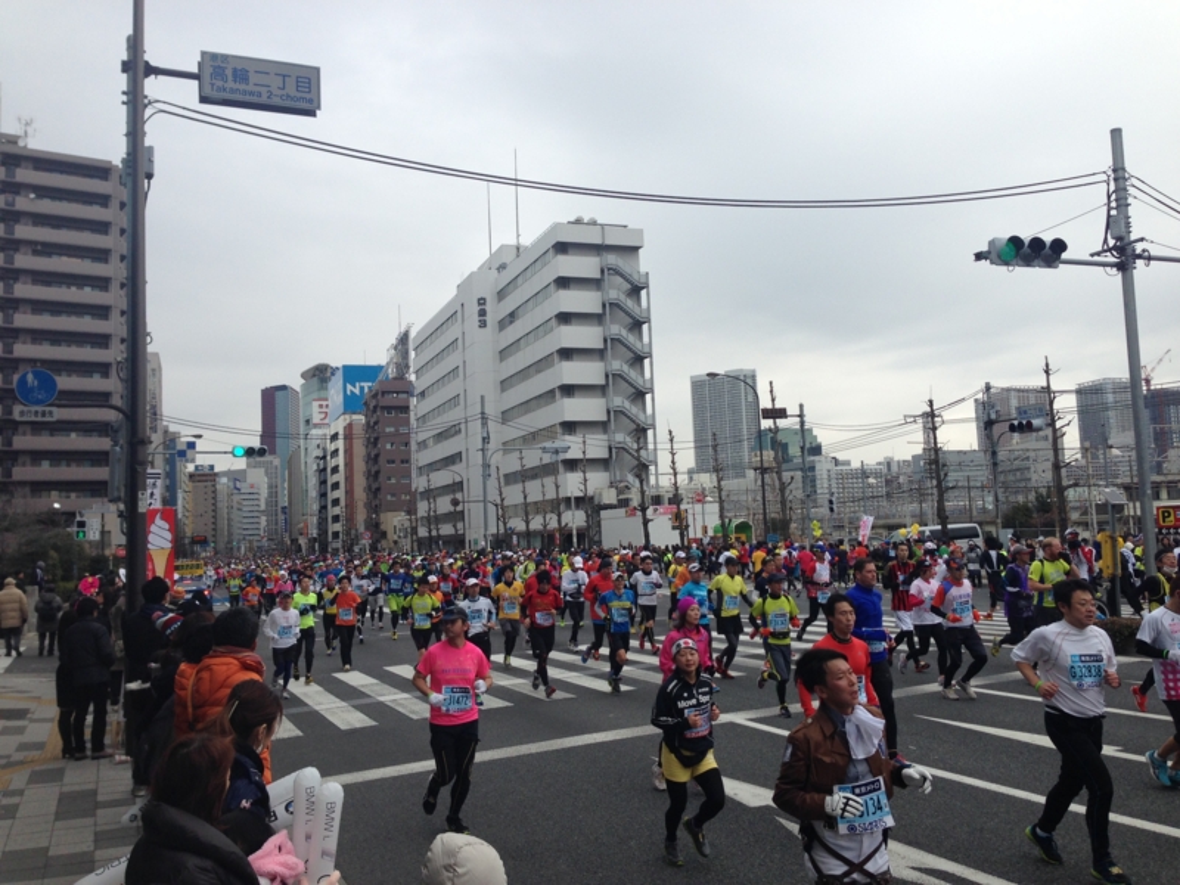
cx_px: 590
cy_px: 442
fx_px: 1125
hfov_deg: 55.4
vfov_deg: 42.9
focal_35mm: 33
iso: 50
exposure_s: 1/834
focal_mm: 4.12
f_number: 2.4
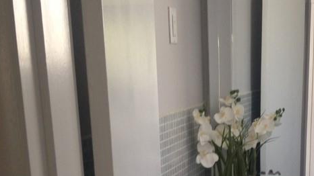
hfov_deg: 26.3
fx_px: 658
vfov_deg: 14.6
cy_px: 236
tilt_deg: -11.4
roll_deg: -3.1
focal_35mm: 79
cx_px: 254
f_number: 2.4
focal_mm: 4.12
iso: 50
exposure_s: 1/24
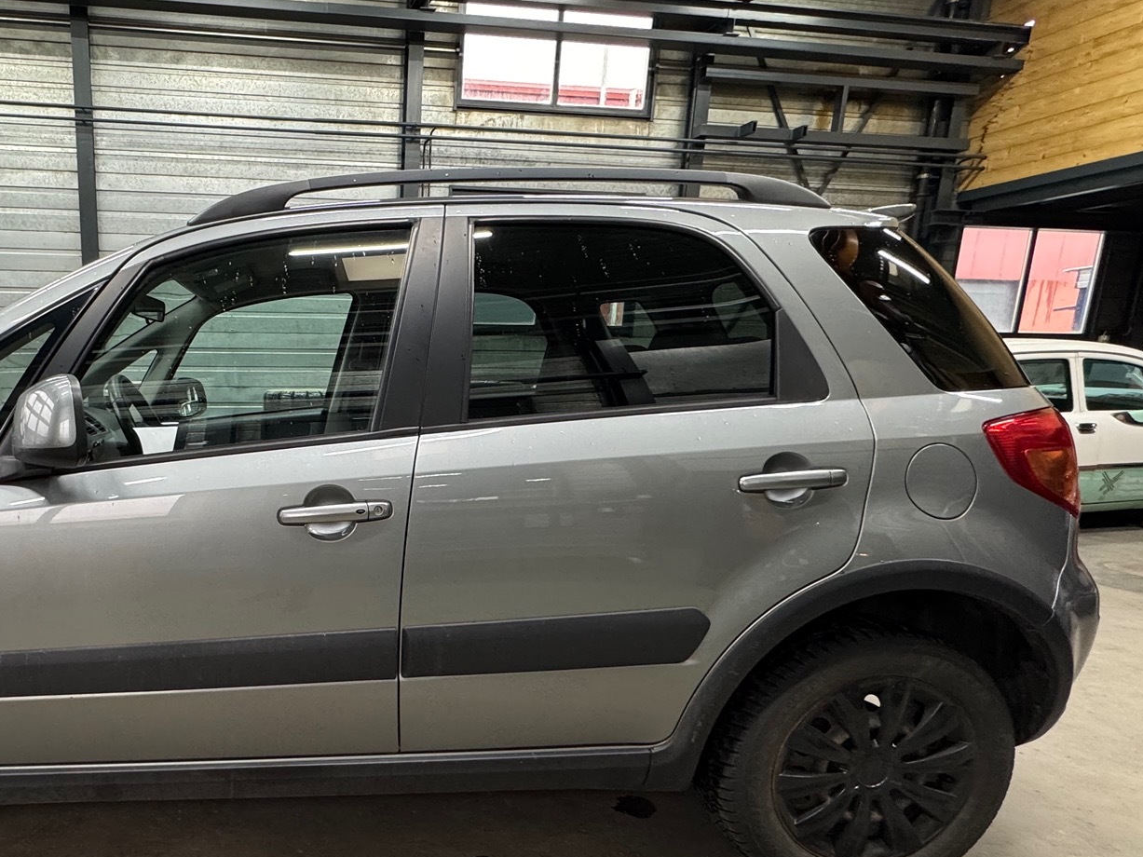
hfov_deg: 69.2
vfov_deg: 58.2
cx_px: 291
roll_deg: -0.6
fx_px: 759
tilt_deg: -12.4
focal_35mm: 23
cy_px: 532
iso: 250
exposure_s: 1/50
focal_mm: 2.22
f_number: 2.2
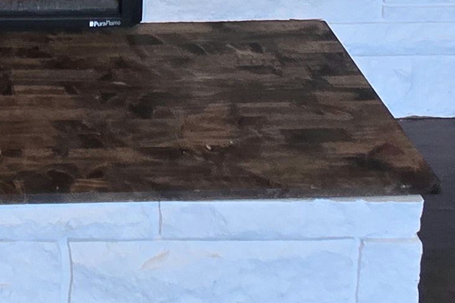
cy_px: -515
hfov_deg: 24.8
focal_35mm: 73
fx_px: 923
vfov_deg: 12.4
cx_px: -104
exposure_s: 1/60.2
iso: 200
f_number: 2.2
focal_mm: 2.2
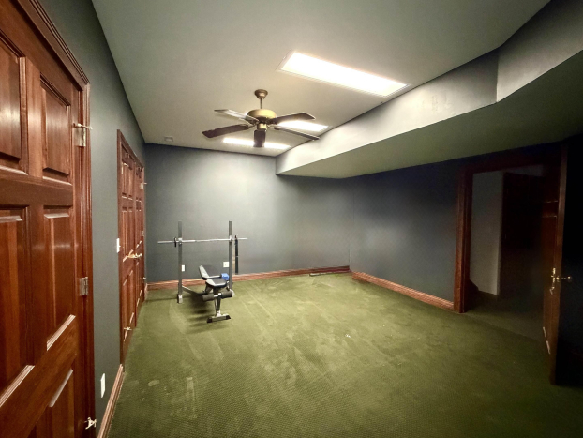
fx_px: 253
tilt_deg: -1.9
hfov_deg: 98.1
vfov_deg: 81.8
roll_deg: -1.1
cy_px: 219
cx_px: 279
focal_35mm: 15
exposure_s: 1/40
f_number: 2.2
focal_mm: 2.22
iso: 1600
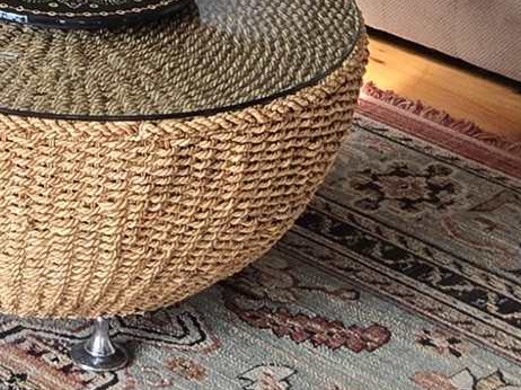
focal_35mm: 153
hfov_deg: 12.5
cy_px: -382
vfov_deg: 9.1
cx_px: -162
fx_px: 2302
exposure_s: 1/180
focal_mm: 5.4
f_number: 1.8
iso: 125
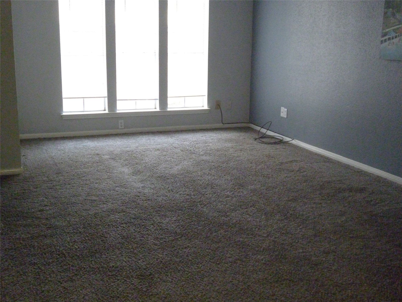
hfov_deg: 39.7
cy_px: 151
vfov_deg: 30.3
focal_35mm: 48
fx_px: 557
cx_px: 201
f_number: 4
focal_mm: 8.6
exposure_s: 1/25
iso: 800
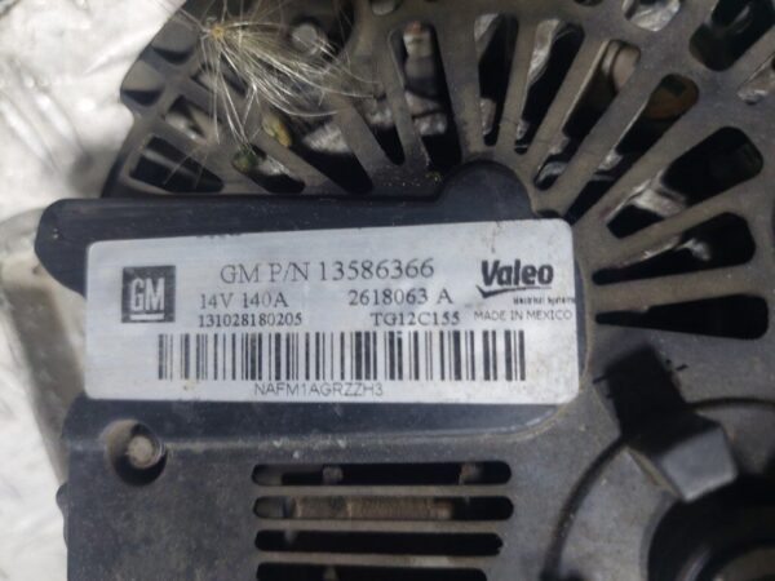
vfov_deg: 54.9
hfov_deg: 69.4
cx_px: 388
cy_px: 290
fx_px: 560
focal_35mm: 25
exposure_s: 1/50
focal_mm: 5.23
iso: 200
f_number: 1.8
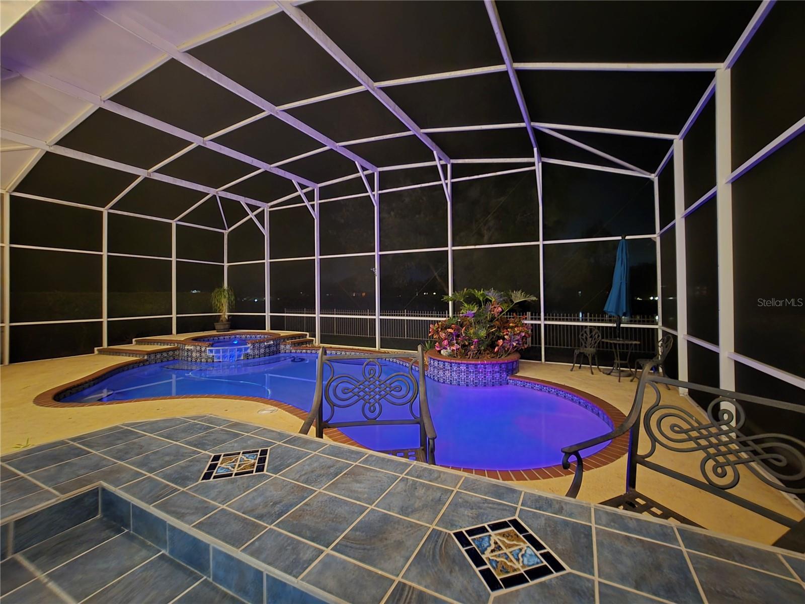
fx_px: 302
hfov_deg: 106.2
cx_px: 402
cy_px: 302
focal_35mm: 13
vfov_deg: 89.9
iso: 1250
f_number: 2.2
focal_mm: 2.2
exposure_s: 1/8
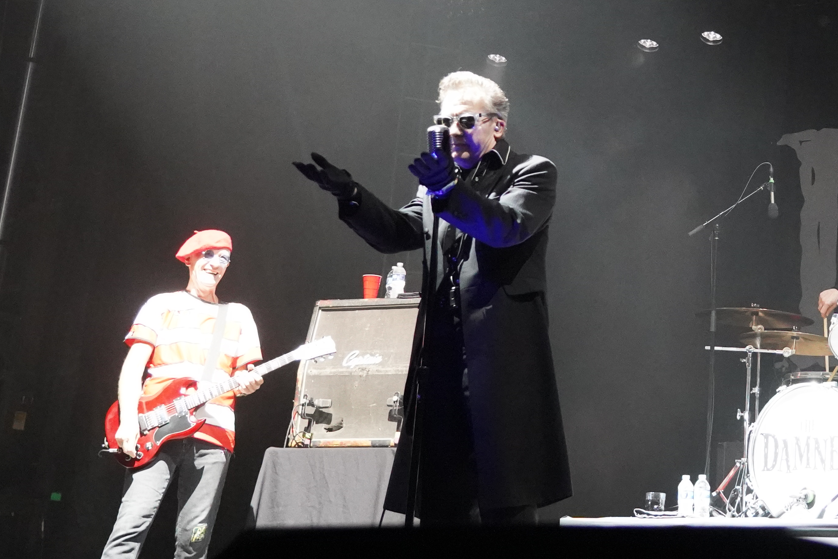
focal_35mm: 68
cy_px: 82
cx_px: 741
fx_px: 1583
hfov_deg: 28.6
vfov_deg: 19.7
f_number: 4
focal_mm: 31
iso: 12800
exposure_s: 1/160
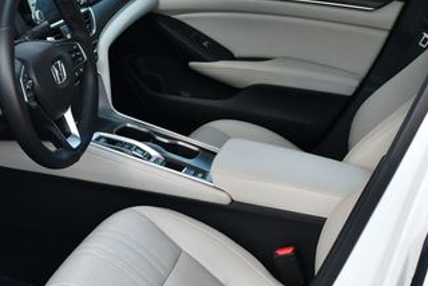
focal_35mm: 72
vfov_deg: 18.9
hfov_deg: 27.6
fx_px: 857
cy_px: 191
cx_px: 94
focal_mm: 18
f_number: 4.5
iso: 400
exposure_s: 1/250
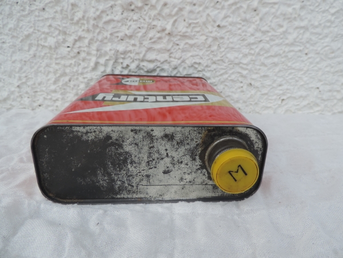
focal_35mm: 24
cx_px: 172
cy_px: 129
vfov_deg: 56.8
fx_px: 238
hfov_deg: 71.6
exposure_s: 1/500
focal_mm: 4.3
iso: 80
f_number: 3
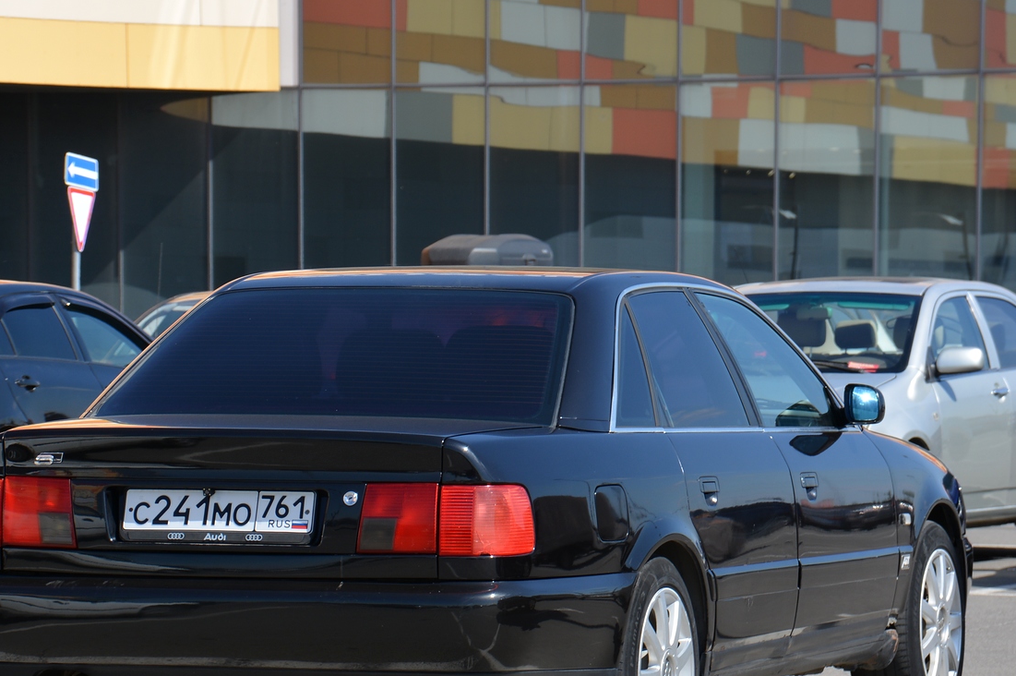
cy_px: 430
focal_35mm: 184
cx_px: 484
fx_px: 5188
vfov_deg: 7.4
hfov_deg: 11.2
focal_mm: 90
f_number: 8
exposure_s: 1/250
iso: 125
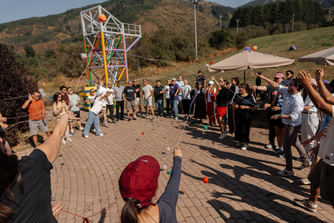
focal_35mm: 24
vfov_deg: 53.1
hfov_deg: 73.7
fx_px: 223
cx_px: 167
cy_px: 112
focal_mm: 24
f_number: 2.8
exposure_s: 1/2500
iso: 100
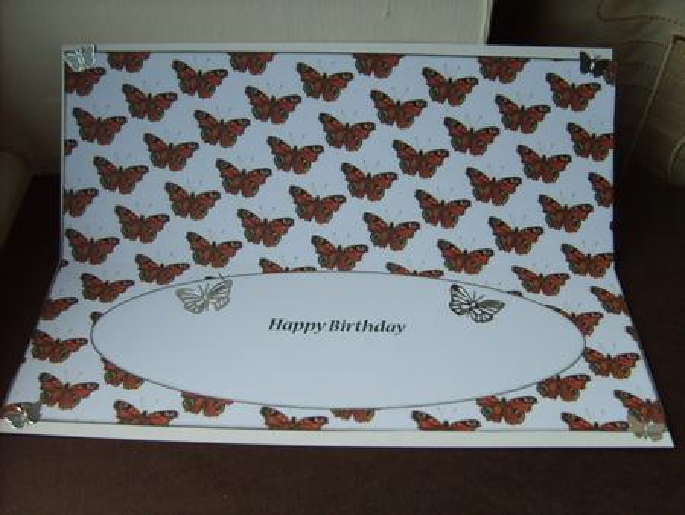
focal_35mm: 35
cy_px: 258
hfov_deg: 52.6
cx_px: 342
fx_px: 693
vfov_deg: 40.7
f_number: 2.8
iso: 80
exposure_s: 1/30
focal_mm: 5.8
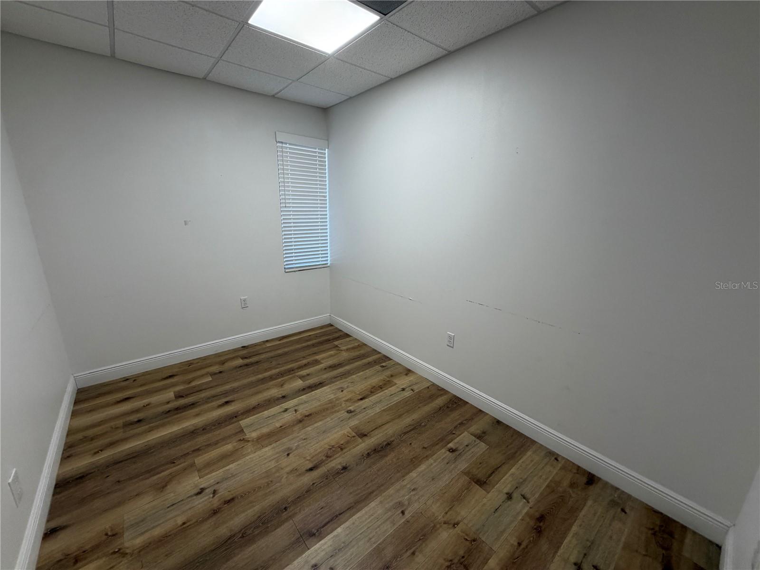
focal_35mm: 14
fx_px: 307
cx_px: 380
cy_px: 285
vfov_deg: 85.7
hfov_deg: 102.1
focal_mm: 2.22
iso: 160
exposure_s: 1/121
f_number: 2.2
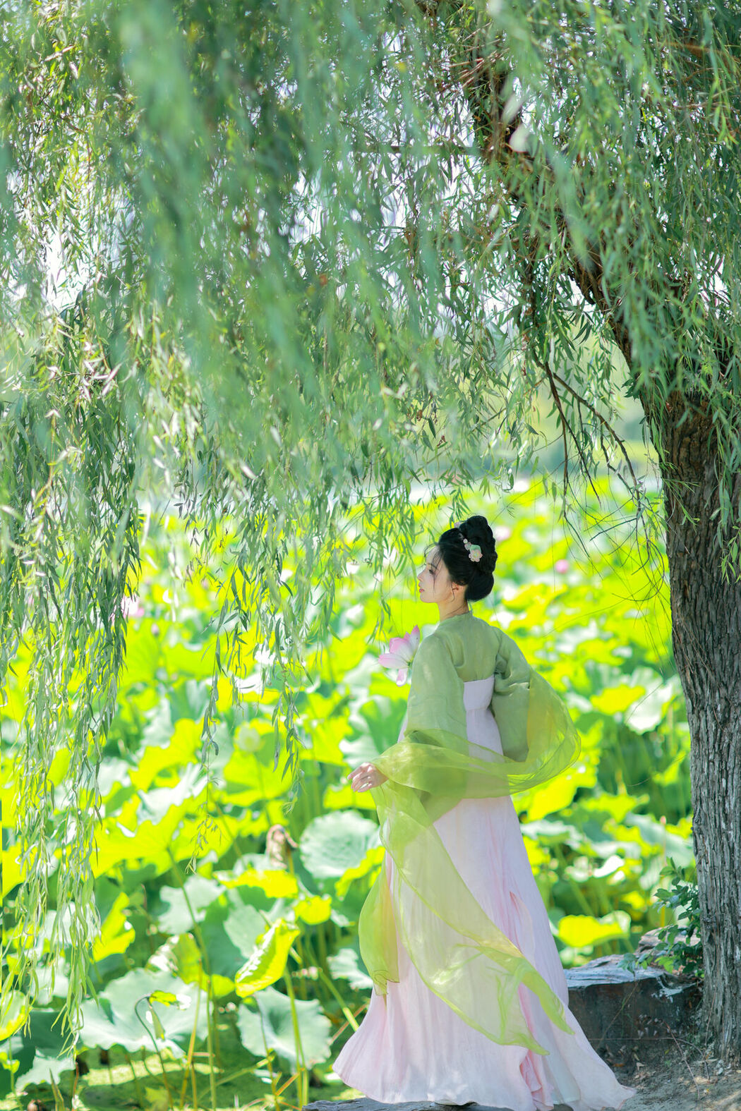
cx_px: 370
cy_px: 556
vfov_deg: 24.2
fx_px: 2593
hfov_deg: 16.3
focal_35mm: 84
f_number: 1.8
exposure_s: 1/1000
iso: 100
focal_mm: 85
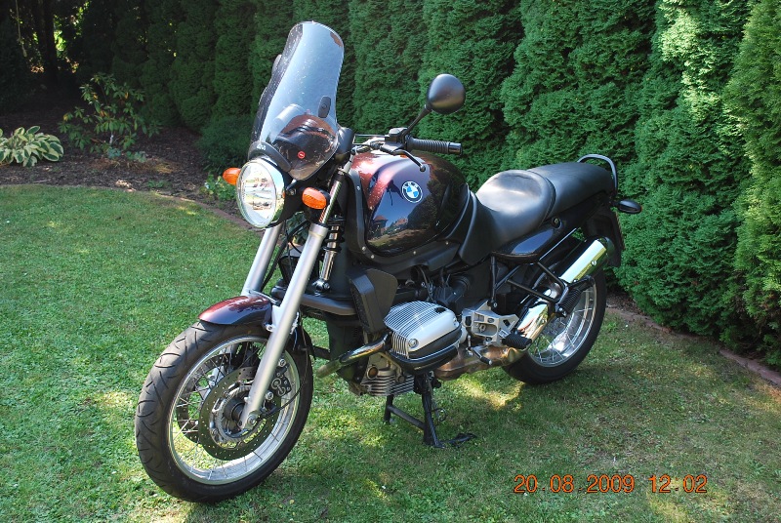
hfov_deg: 49.5
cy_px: 262
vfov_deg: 34.3
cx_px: 390
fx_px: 847
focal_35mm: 39
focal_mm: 26
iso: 200
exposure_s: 1/125
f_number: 5.6
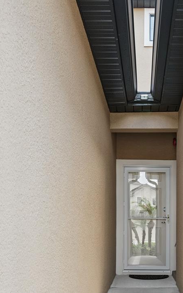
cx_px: 146
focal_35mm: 40
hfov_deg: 31.3
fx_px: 318
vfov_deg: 47.4
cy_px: 224
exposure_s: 1/25
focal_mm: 23.5
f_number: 9
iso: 200
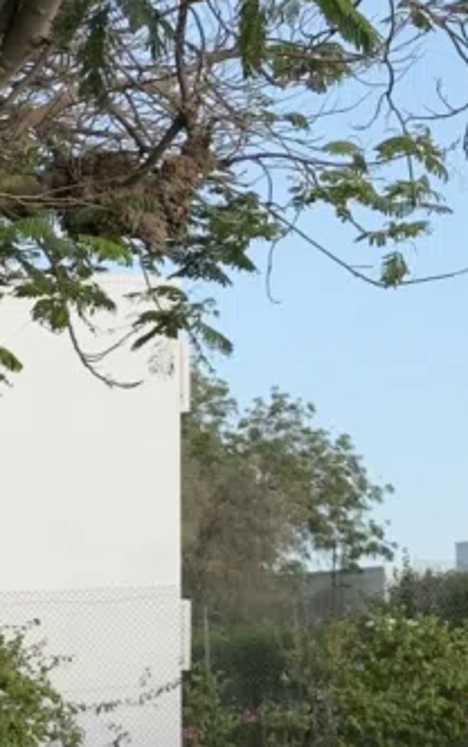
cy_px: 436
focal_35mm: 98
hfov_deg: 12.7
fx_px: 1996
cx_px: -220
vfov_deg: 21.2
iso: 64
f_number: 1.78
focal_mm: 6.76
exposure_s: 1/1353
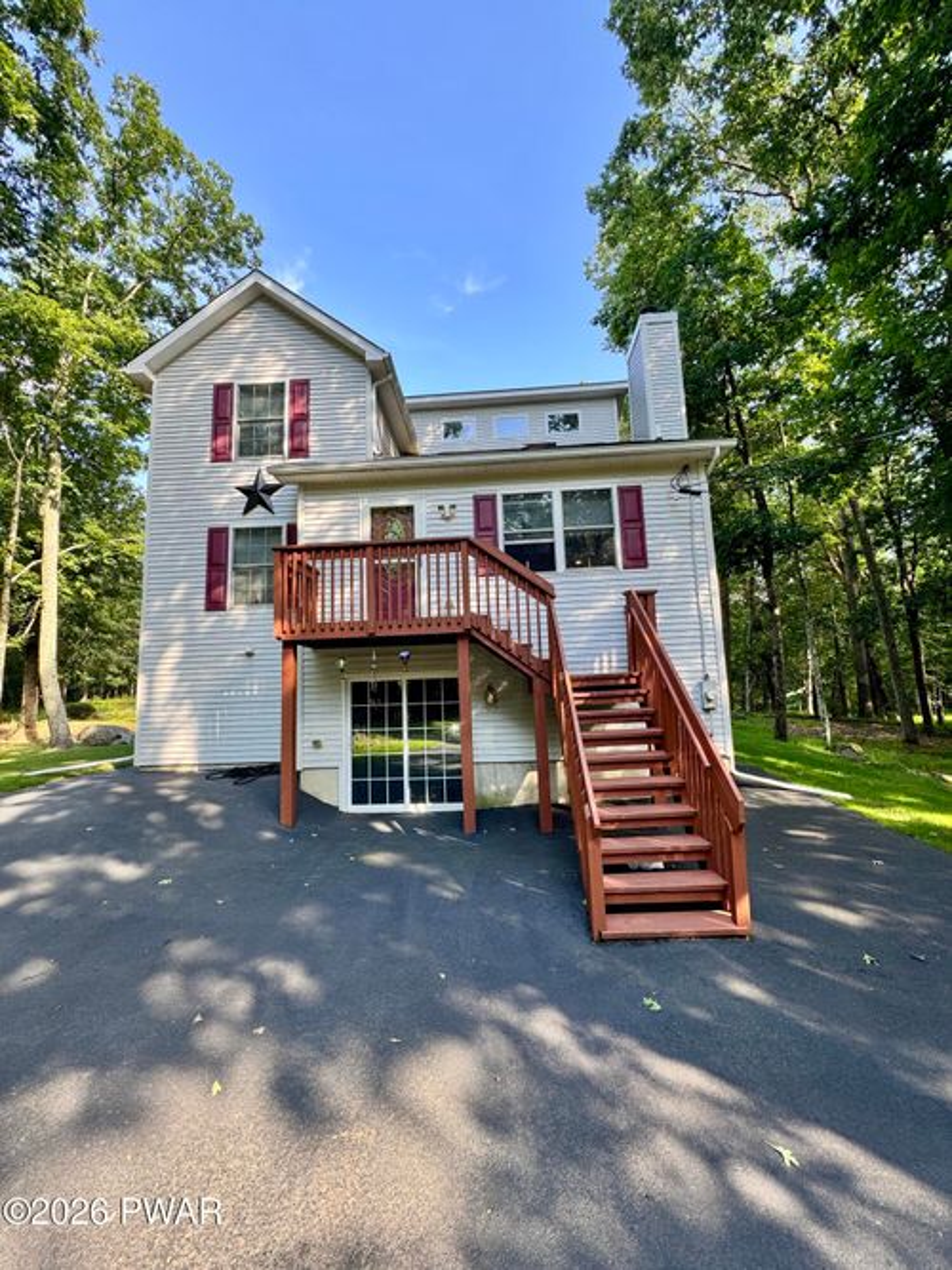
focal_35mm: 14
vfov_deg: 102.1
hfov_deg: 85.7
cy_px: 635
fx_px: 514
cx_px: 476
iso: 50
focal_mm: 2.22
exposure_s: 1/99
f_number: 2.2
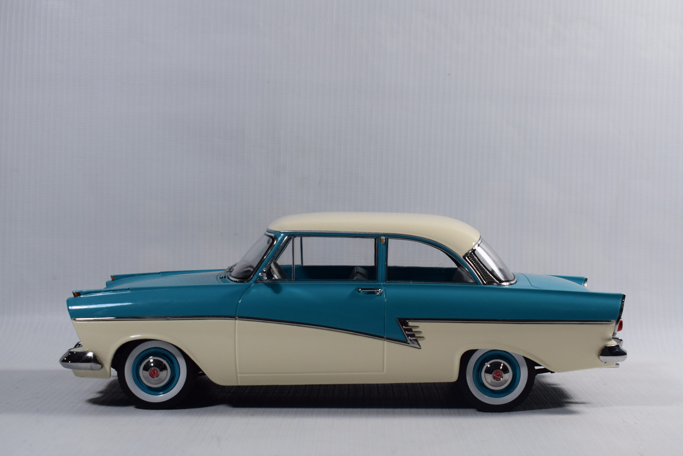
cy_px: 228
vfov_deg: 23.8
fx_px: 1081
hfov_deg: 35.1
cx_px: 342
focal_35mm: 57
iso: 400
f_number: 8
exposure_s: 1/60
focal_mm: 38
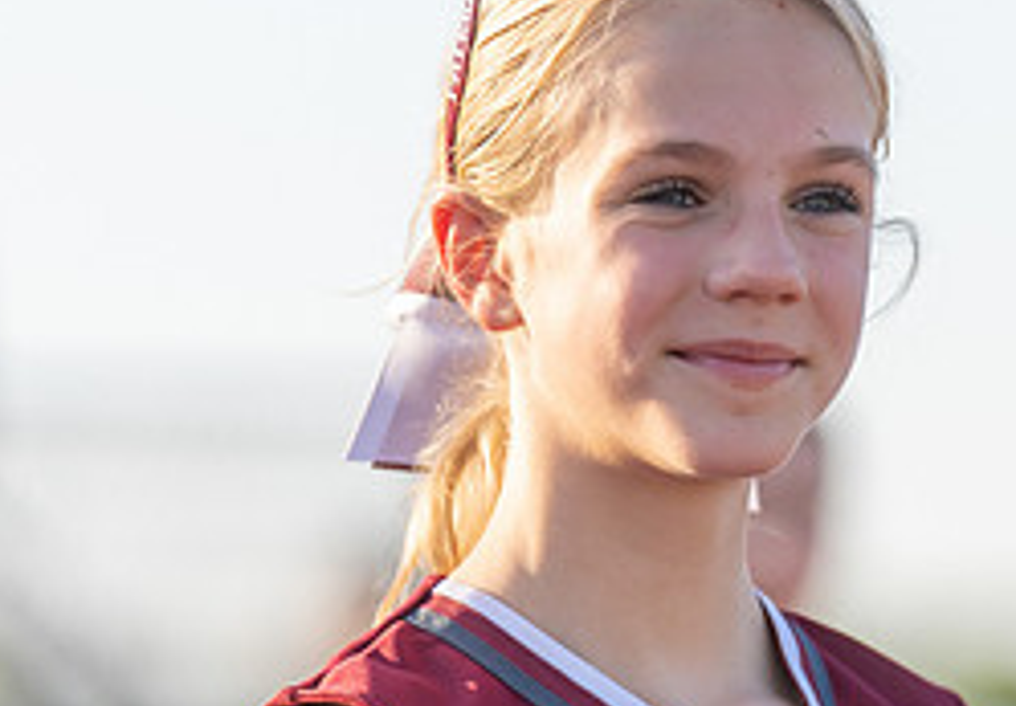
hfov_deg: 4.8
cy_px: 517
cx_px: 786
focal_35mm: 424
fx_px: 12123
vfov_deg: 3.3
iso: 100
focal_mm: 173
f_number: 2.8
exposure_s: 1/1000
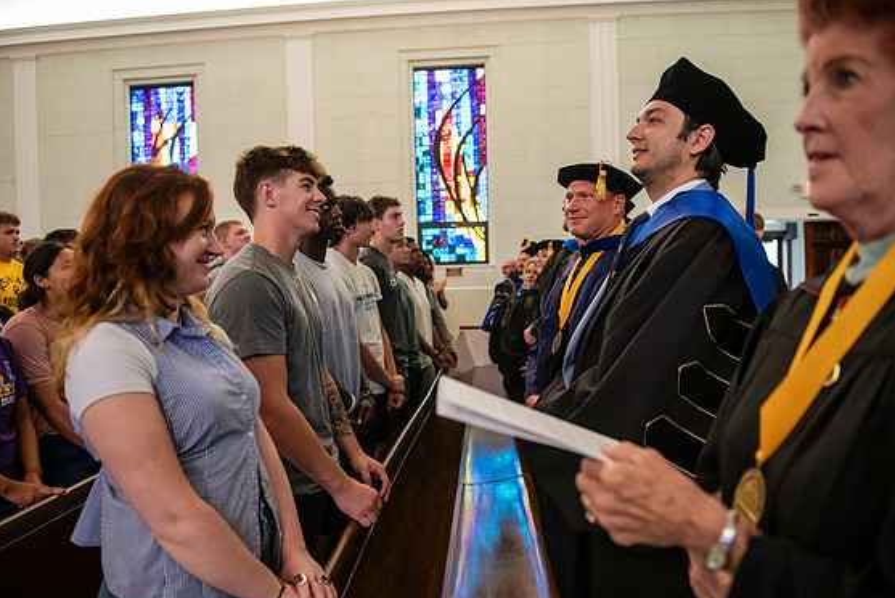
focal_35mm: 25
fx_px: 622
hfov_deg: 71.5
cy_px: 306
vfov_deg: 51.3
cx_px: 437
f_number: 2.8
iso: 3200
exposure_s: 1/100
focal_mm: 24
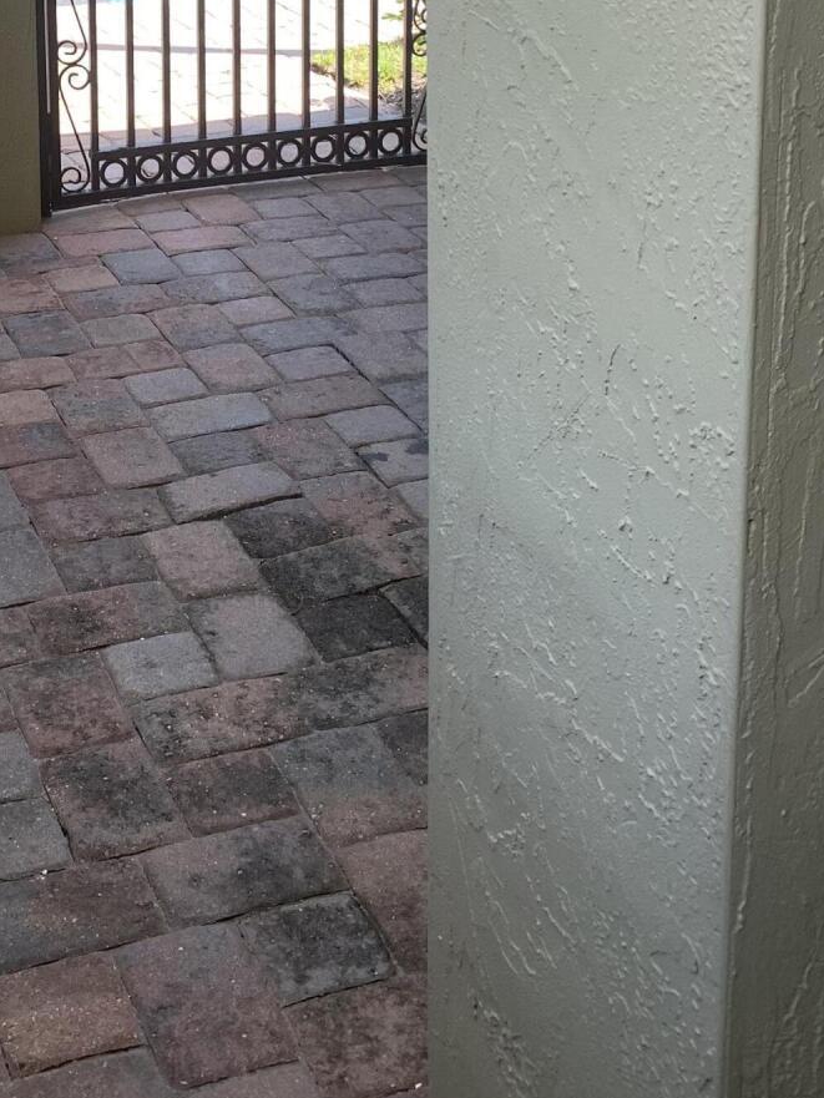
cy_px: -90
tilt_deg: -9.8
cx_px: 136
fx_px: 1872
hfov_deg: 24.3
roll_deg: +1.0
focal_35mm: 59
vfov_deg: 29.7
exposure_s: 1/495
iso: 25
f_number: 1.8
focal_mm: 4.25
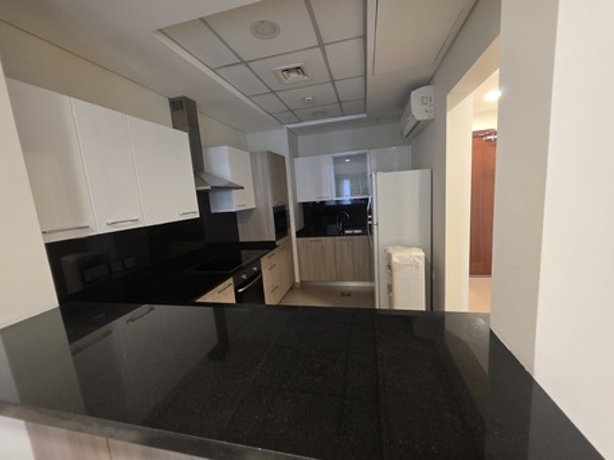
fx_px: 231
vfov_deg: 89.9
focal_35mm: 13
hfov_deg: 106.2
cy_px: 230
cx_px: 307
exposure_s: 1/50
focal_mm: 2.2
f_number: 1.9
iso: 320
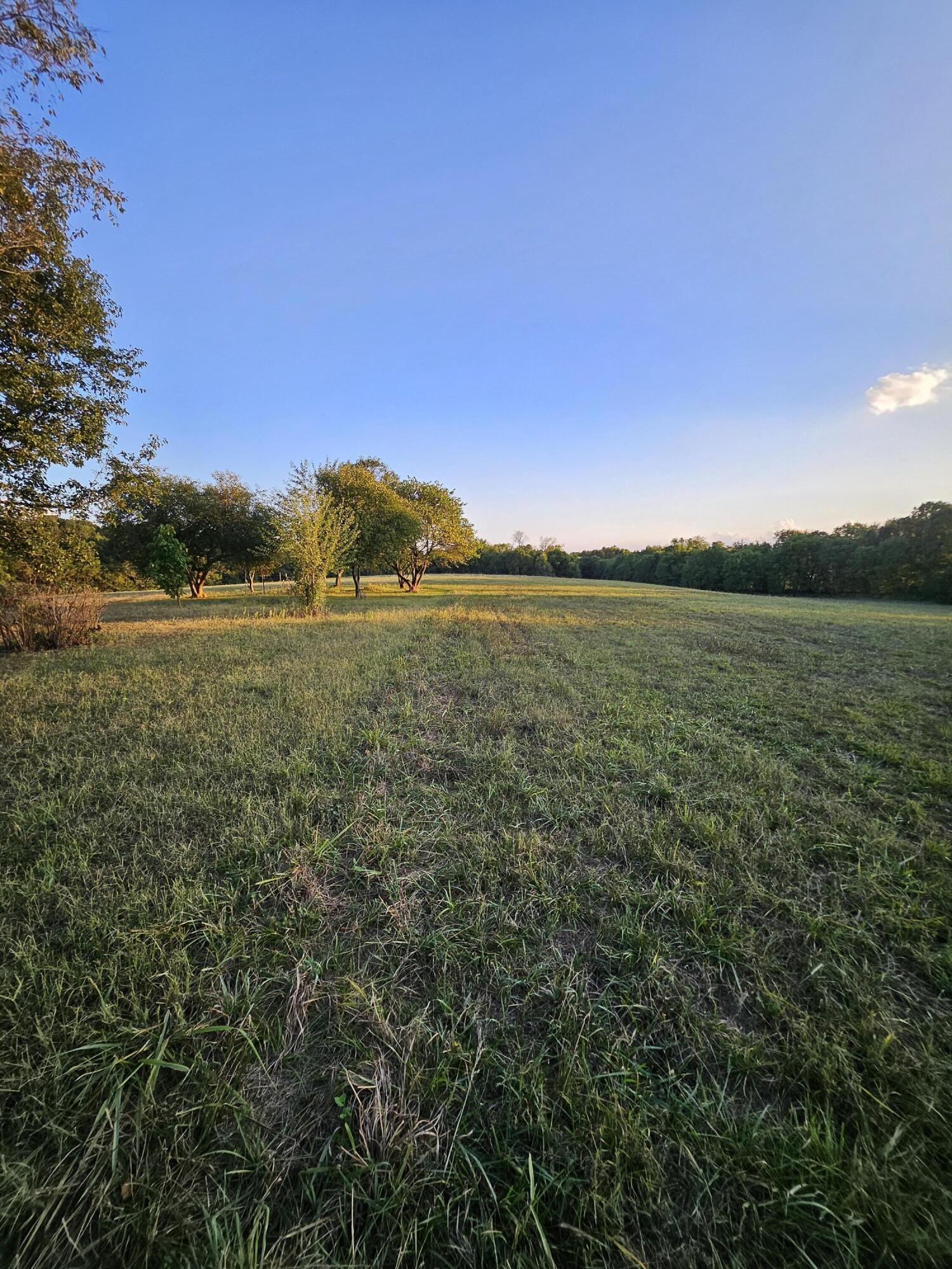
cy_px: 634
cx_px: 476
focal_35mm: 13
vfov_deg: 106.2
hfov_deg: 89.9
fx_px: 477
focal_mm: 1.74
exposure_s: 1/262
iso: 40
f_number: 2.2
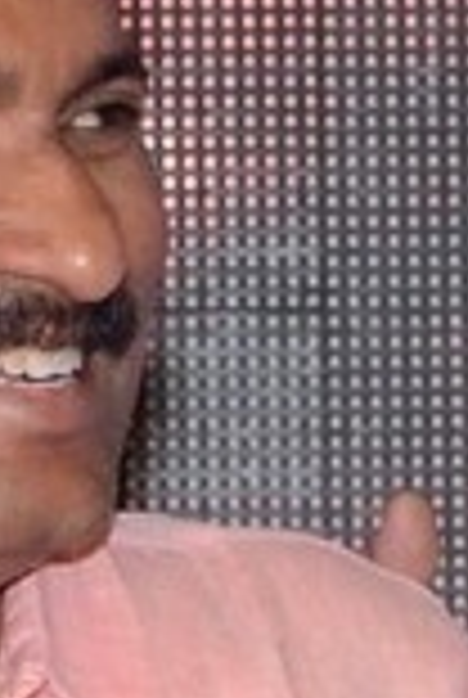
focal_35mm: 826
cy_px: 1124
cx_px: 423
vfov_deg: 2.5
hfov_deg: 1.7
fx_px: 16034
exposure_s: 1/125
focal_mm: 66
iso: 400
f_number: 6.3
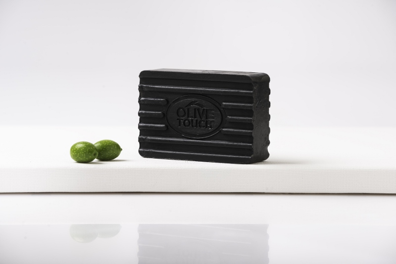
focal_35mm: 165
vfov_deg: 8.3
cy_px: 132
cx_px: 198
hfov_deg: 12.4
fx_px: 1816
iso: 100
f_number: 9
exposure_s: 1/640
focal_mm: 165
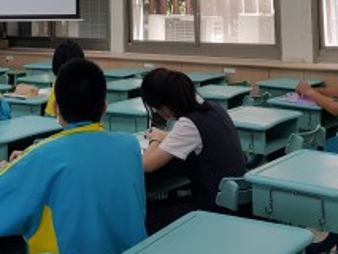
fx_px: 635
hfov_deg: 29.2
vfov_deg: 21.1
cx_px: 74
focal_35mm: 65
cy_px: -46
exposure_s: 1/120
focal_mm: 4.2
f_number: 1.7
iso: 50
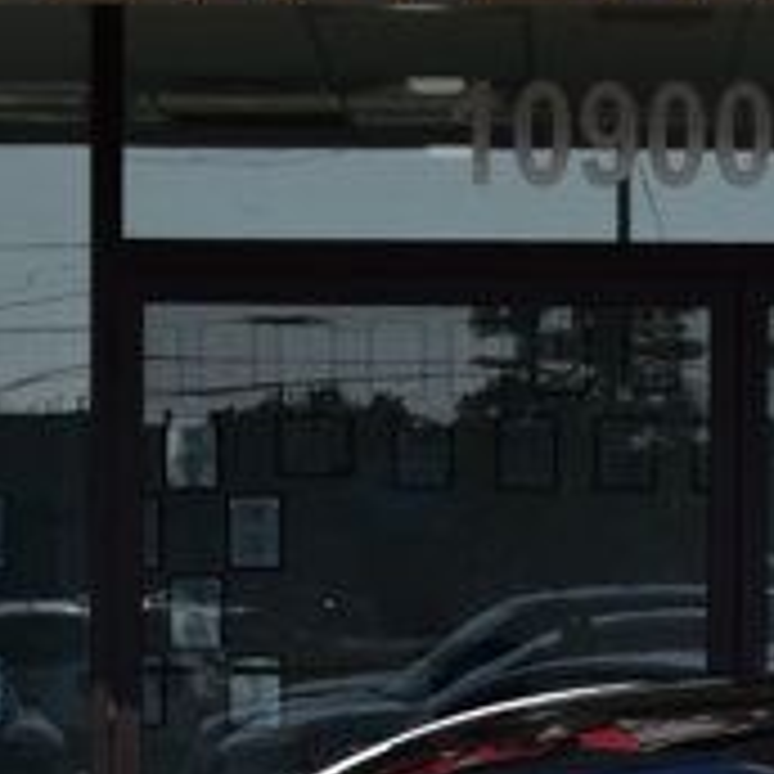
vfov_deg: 7.6
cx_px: 567
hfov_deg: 7.7
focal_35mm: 228
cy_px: 819
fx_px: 5768
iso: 200
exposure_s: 1/640
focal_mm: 30
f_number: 11
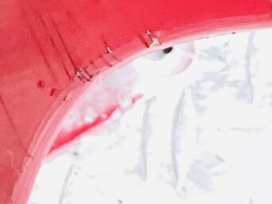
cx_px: 570
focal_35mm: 216
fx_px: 1697
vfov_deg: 6.2
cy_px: -472
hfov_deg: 8.6
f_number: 1.8
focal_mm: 3
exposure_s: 1/120
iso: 40
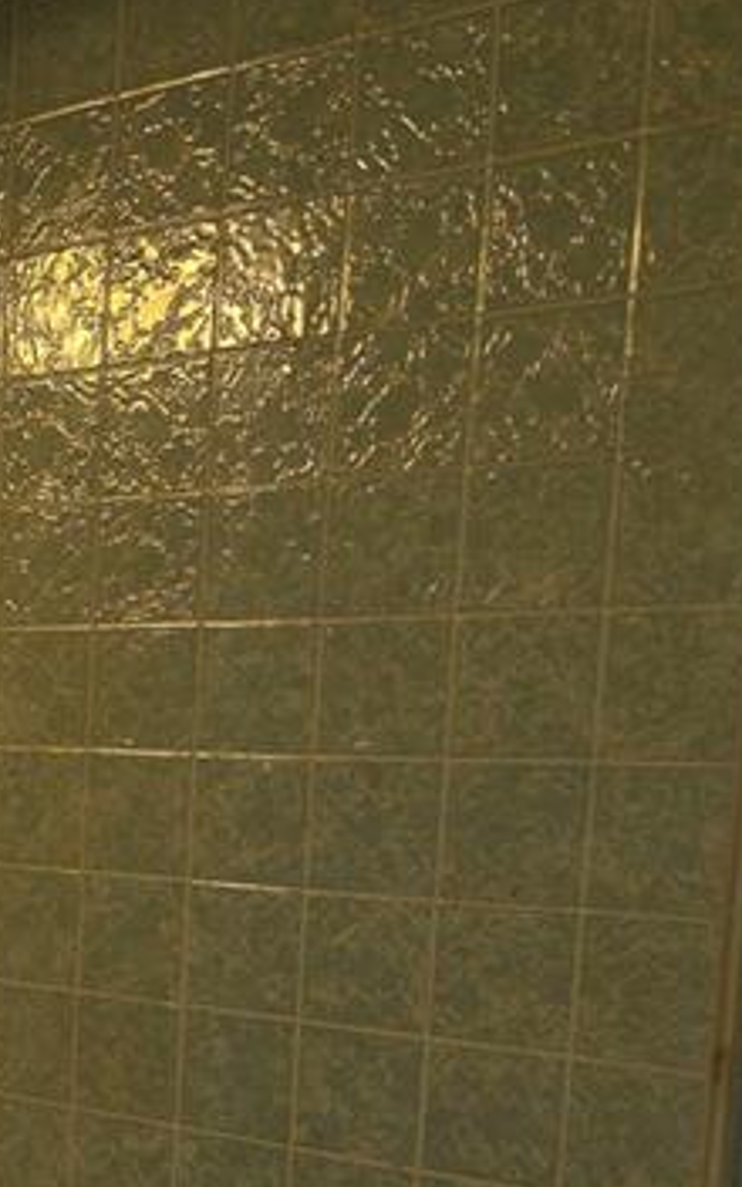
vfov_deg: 27.9
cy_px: 1059
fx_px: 2297
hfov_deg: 14.5
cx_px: -833
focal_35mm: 71
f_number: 1.8
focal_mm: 5.4
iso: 100
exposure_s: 1/40
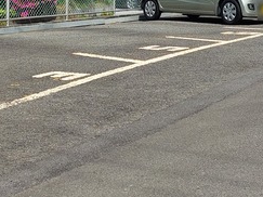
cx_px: 152
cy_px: -53
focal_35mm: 95
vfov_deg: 14.9
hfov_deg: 20.6
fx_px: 721
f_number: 1.8
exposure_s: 1/1315
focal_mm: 5.23
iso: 25
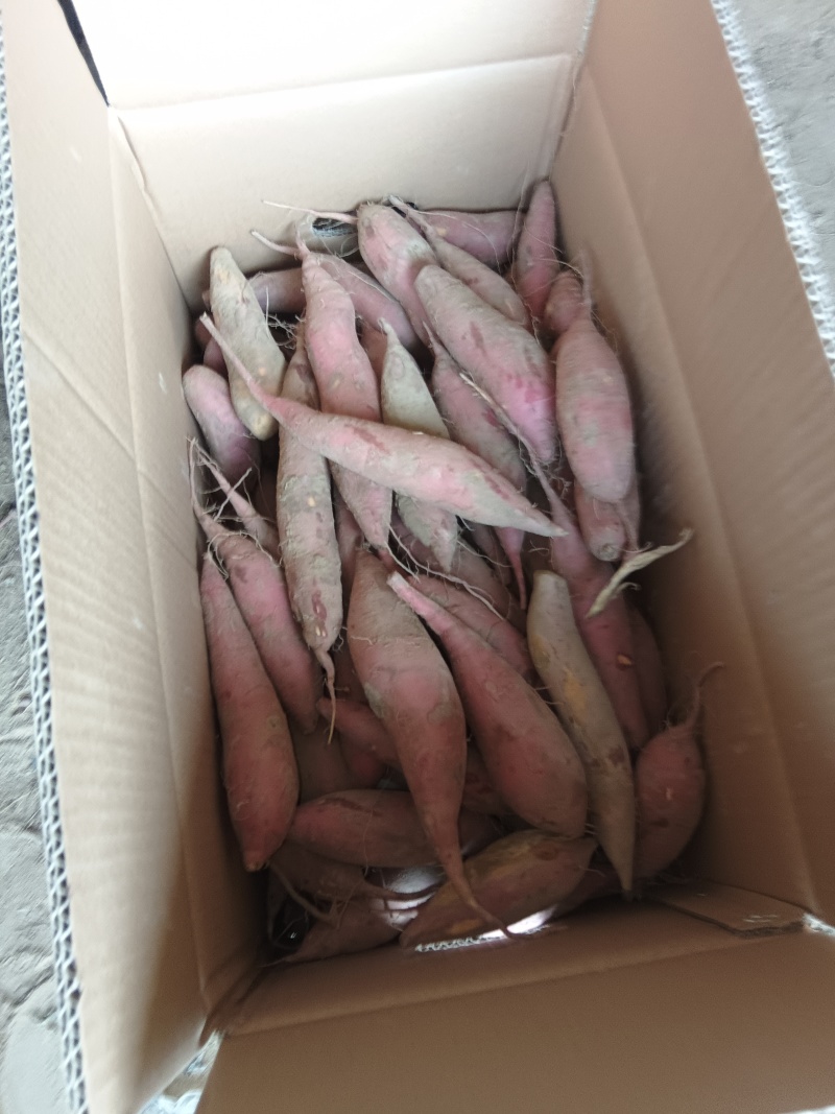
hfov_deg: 51.3
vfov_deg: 65.3
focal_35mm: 27
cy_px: 557
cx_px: 418
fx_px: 869
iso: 274
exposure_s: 1/33.3
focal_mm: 3.66
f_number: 2.2
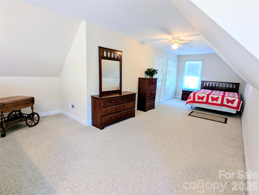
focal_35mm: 16
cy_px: 98
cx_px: 130
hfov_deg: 94.4
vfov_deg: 78.2
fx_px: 120
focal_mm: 2.35
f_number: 2.2
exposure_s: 1/40
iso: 205
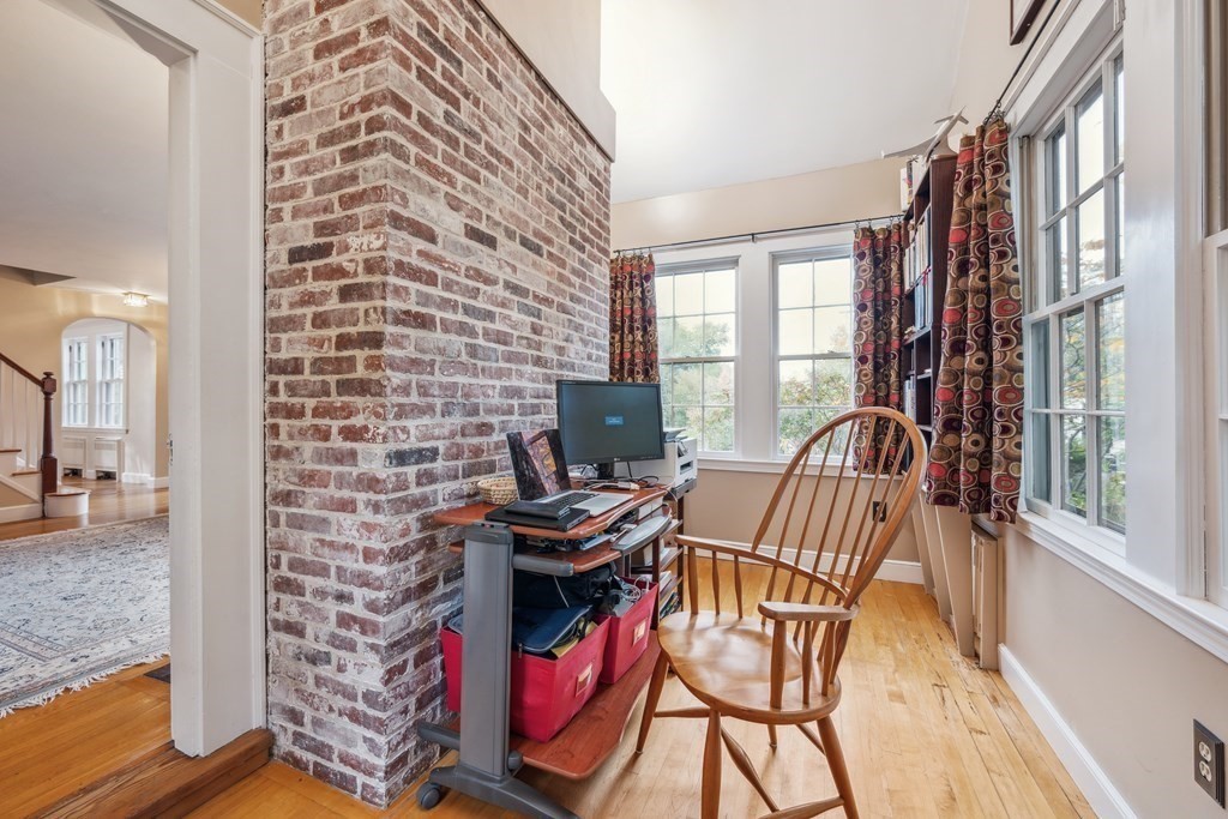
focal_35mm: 14
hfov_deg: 104.2
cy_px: 410
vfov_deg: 81.2
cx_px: 614
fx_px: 478
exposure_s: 1/3.33
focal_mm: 14
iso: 320
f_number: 8
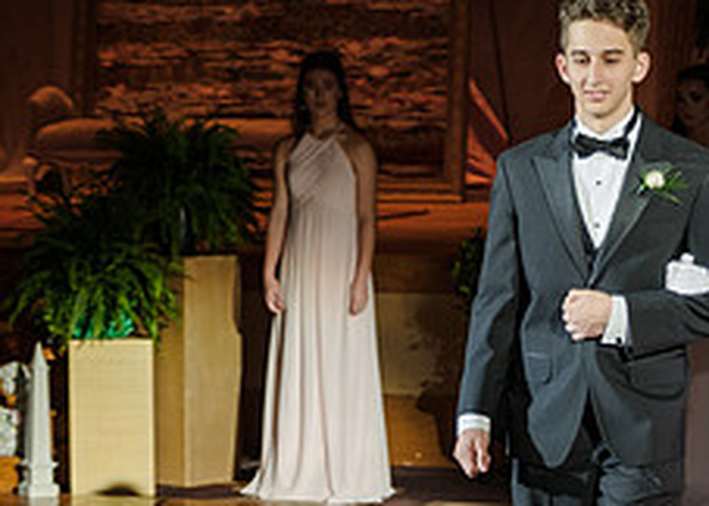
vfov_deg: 10.0
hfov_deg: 14.0
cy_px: 459
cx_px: 453
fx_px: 2879
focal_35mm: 143
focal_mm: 34.2
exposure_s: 1/125
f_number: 2.8
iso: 200
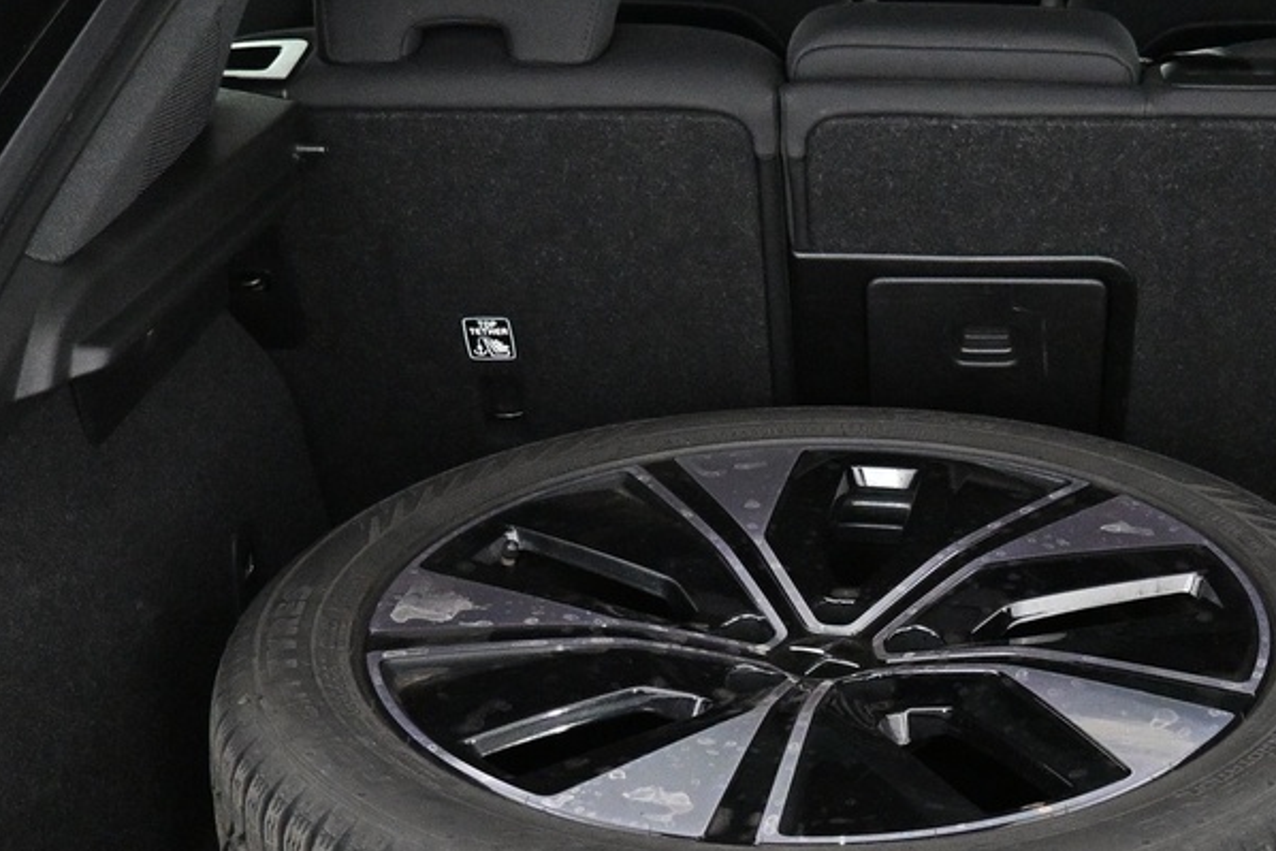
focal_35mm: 65
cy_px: 619
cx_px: 967
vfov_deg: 20.8
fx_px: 2304
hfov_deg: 30.4
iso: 4000
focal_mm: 16
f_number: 3.5
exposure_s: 1/80
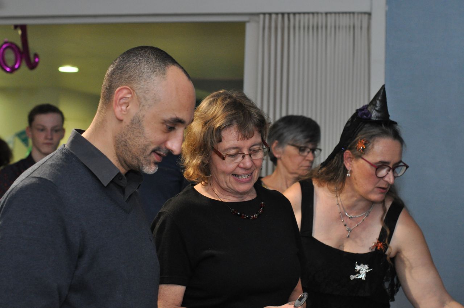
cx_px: 232
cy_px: 154
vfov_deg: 18.1
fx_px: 965
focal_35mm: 75
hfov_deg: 27.0
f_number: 4
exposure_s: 1/60
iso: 1600
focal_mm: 50
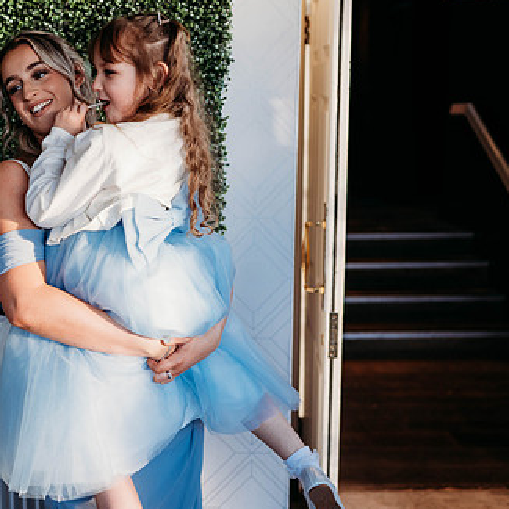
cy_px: 246
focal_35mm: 53
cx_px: 64
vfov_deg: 32.2
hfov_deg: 30.9
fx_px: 882
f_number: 2.2
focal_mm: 35
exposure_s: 1/200
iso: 400
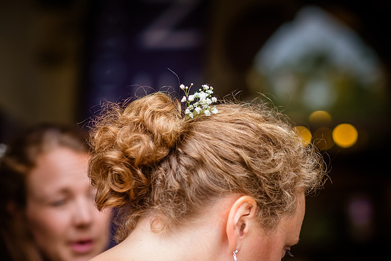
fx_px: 923
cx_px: 196
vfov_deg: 16.1
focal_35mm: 85
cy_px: 130
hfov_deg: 23.9
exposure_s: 1/2500
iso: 1000
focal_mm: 85
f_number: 2.8
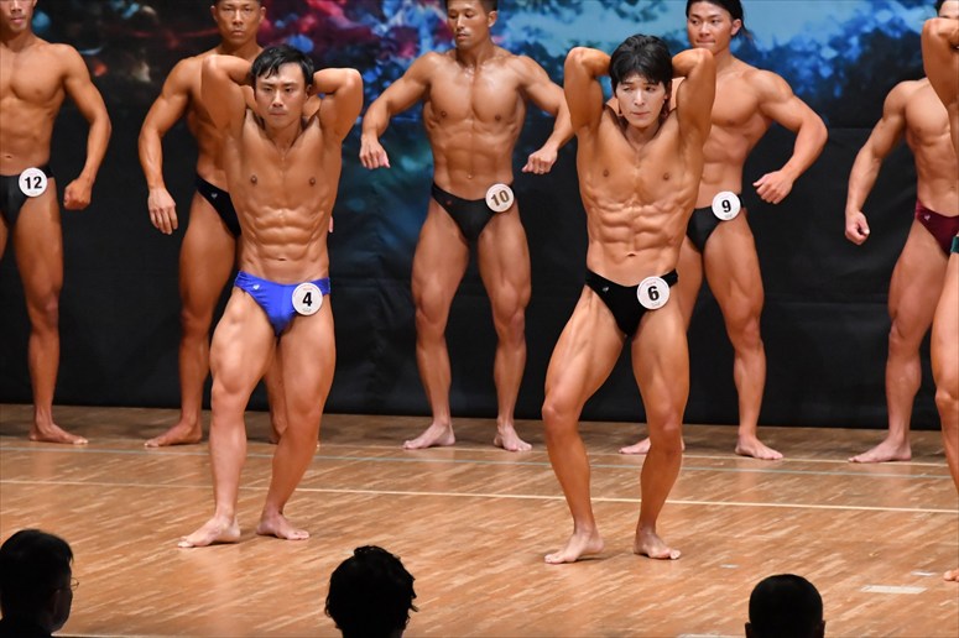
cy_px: 319
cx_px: 480
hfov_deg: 7.2
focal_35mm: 285
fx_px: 7588
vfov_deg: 4.8
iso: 8000
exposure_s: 1/400
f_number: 5.6
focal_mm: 190
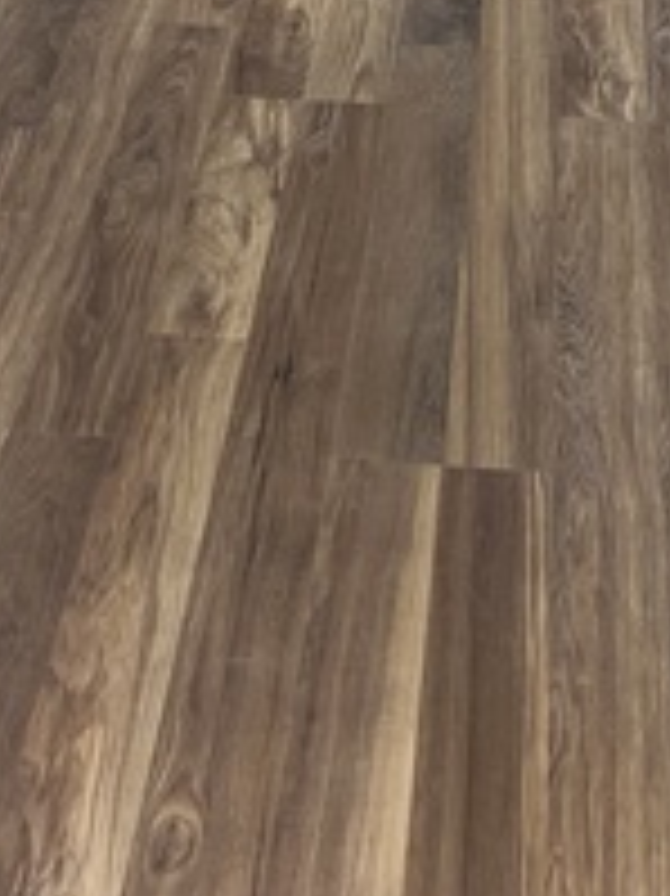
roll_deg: +0.1
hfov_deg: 17.0
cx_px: 342
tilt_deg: -15.9
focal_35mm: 87
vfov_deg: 19.0
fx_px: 2248
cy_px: -543
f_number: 1.5
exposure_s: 1/103
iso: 125
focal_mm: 5.7
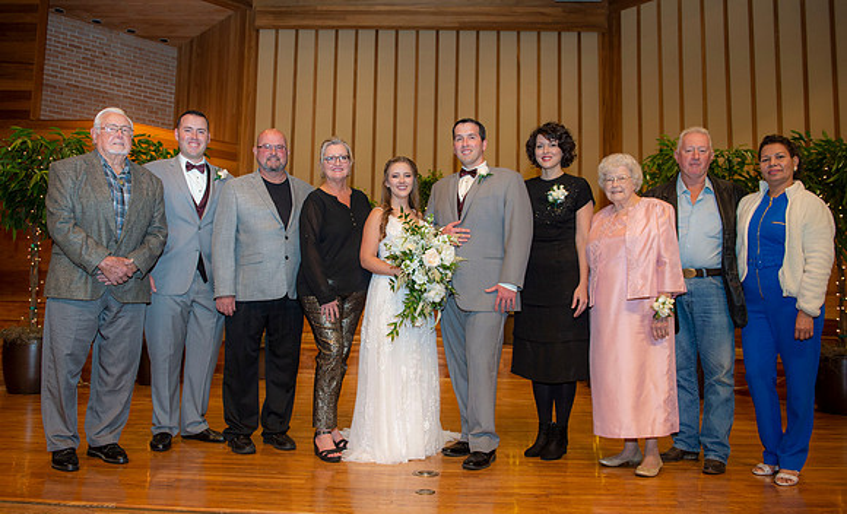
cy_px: 253
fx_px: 675
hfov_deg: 64.1
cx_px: 397
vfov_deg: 41.7
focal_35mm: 29
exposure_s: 1/200
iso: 800
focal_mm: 27
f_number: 3.5
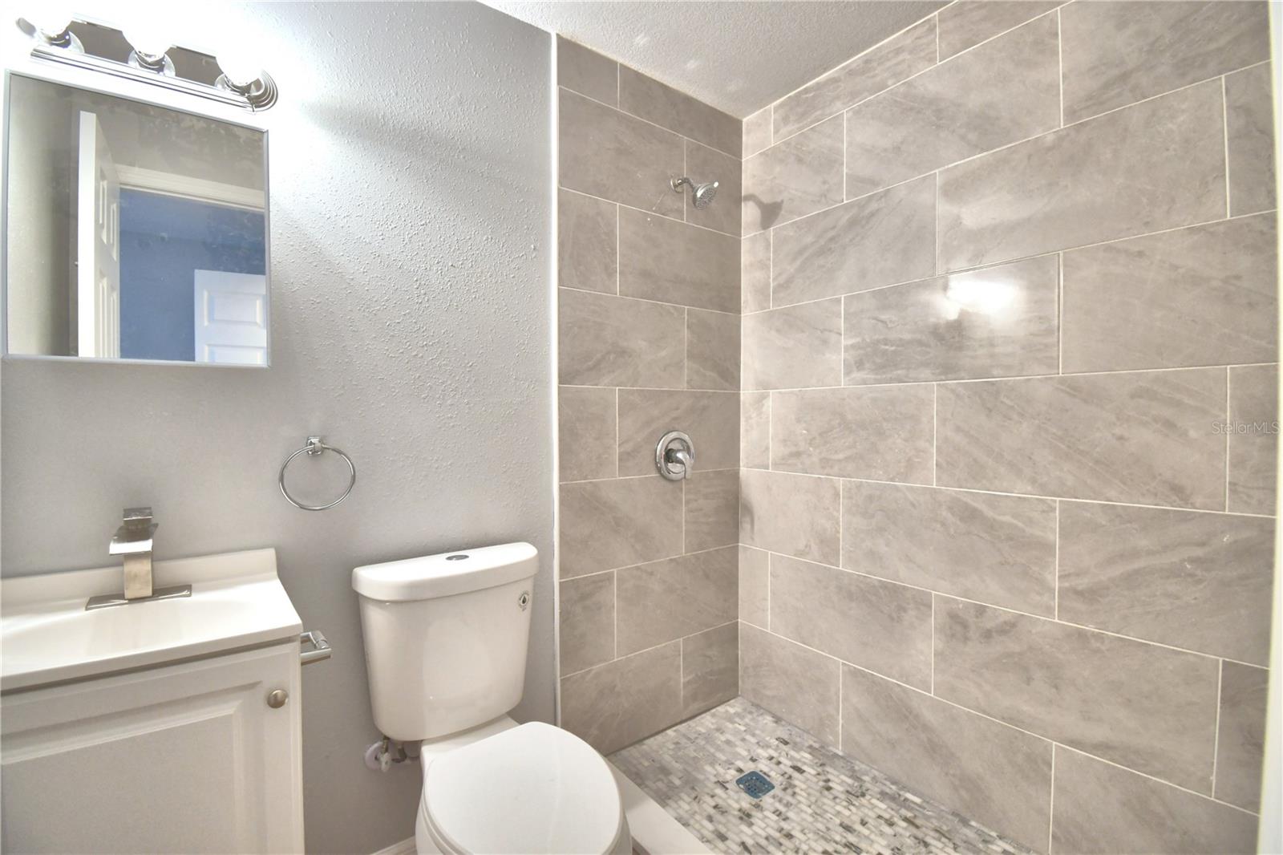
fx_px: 534
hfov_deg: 100.4
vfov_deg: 77.3
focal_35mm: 15
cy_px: 428
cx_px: 642
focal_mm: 10
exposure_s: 1/30
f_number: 4.5
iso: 560
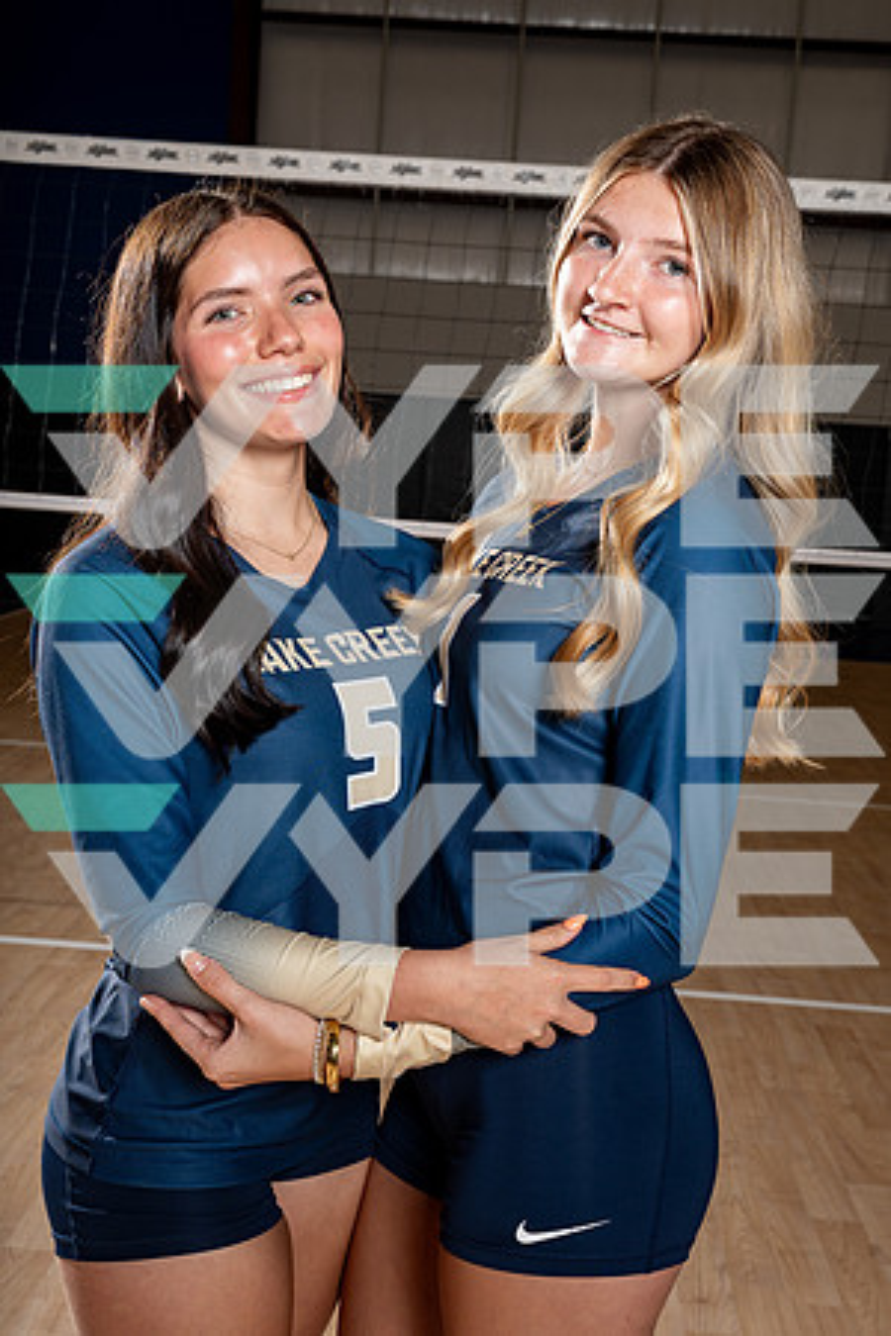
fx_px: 1633
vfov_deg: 44.5
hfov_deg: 30.5
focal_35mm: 44
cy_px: 668
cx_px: 446
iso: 100
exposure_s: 1/250
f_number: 8
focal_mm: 44
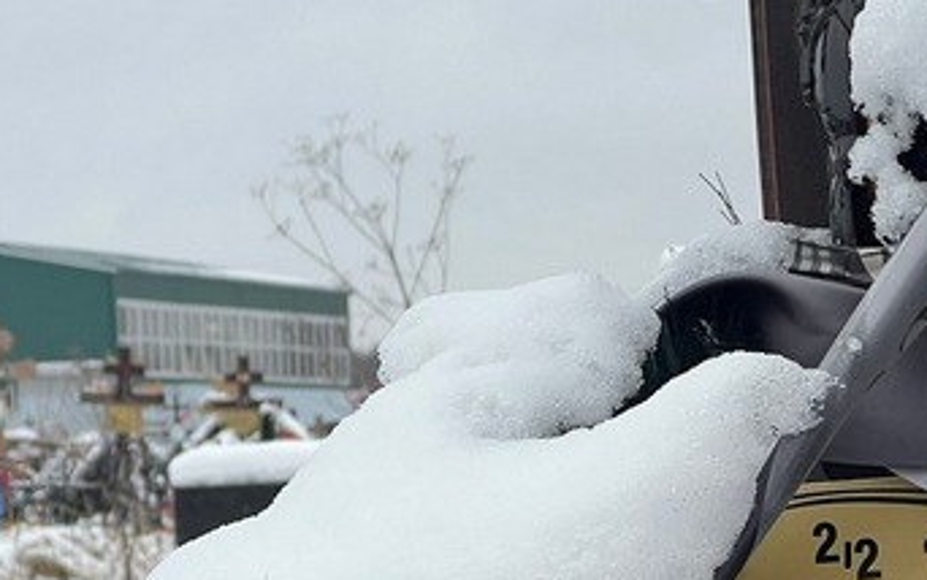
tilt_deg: -2.1
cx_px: 922
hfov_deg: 10.9
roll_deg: +2.2
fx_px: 4827
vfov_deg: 6.8
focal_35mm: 191
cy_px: 748
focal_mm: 9
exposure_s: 1/99
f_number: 2.8
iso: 50
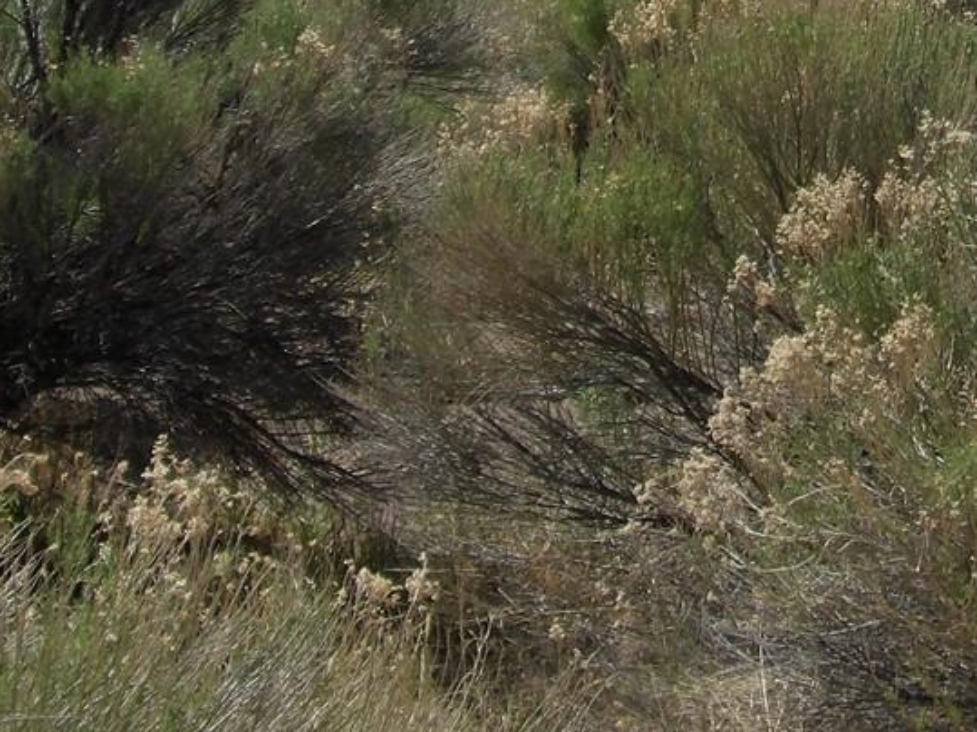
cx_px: 850
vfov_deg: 8.1
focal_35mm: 181
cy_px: -120
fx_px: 5107
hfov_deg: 10.9
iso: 100
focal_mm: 10.9
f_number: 4.3
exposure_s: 1/856
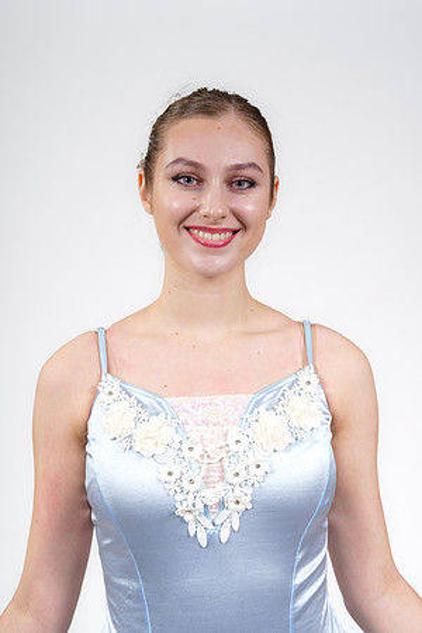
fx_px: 1231
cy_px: 316
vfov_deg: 28.8
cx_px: 211
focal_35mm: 70
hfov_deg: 19.5
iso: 320
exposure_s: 1/125
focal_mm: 70
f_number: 8
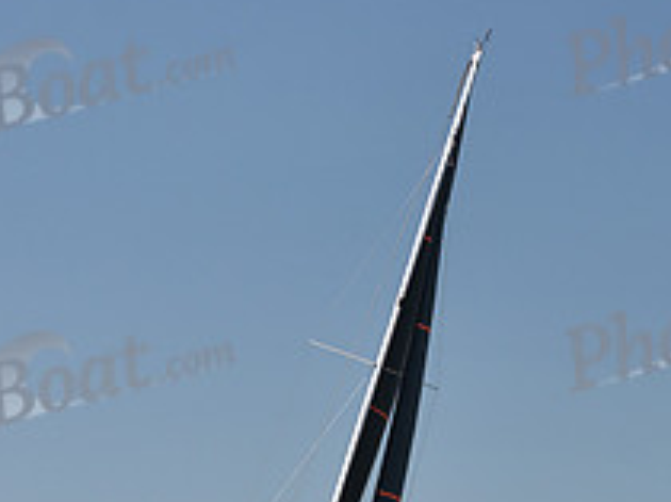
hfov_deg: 10.6
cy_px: 520
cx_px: 403
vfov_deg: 7.9
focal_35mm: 186
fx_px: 3601
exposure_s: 1/1250
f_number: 3.2
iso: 250
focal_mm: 70
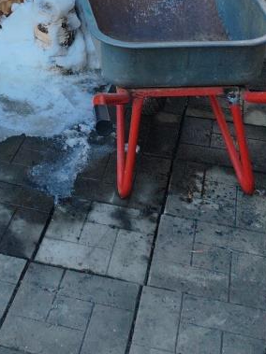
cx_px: -7
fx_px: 748
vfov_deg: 24.6
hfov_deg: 19.5
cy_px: -50
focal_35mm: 73
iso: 50
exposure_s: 1/280
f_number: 1.9
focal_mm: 6.12
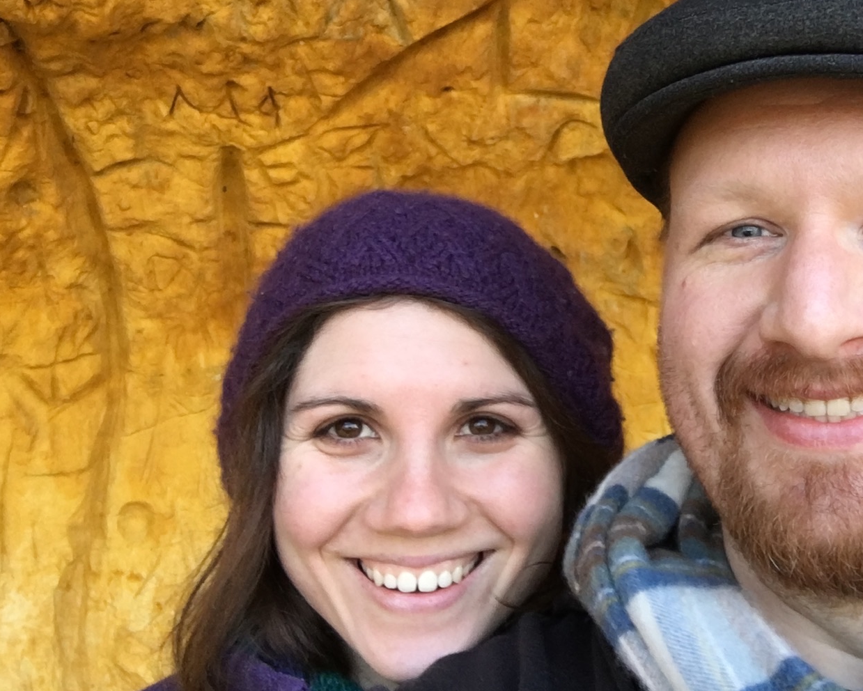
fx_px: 1277
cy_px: 323
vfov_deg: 30.3
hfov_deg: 36.3
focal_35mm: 50
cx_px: 667
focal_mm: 2.65
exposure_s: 1/60
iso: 40
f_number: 2.2
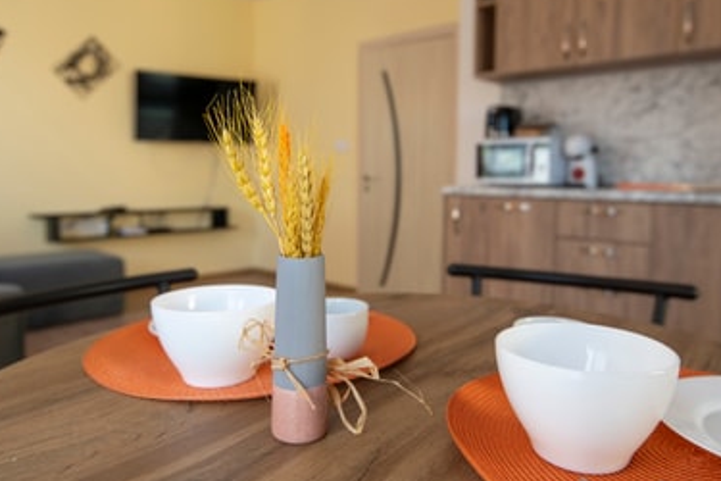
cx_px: 375
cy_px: 199
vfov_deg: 46.2
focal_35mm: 28
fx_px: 561
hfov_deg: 65.5
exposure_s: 1/100
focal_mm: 21
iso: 400
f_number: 3.2
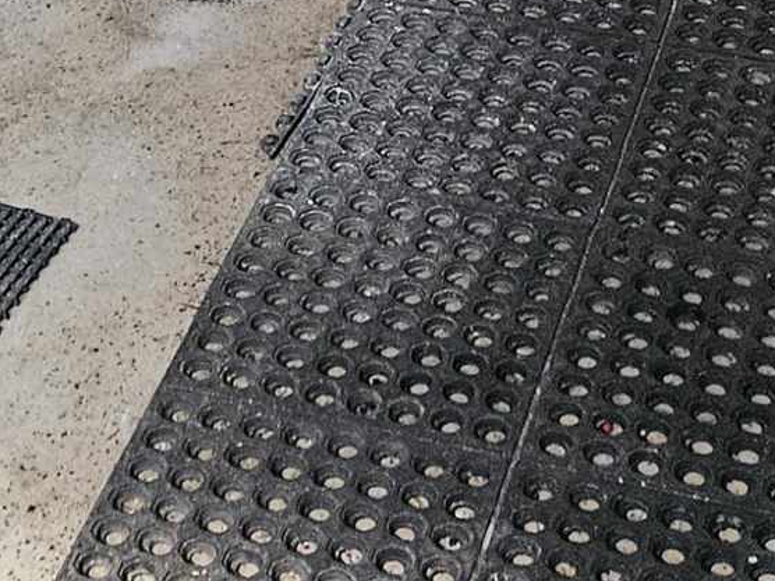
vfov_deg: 9.6
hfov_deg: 15.3
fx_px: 2843
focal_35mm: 127
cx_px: 66
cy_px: -1023
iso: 800
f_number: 1.8
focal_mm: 5.4
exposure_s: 1/60
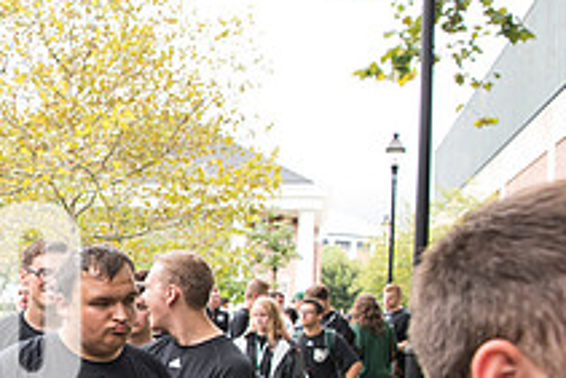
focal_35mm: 66
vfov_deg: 20.3
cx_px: -121
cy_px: 328
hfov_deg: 26.8
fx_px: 1038
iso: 640
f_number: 5.6
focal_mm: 24
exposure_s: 1/160
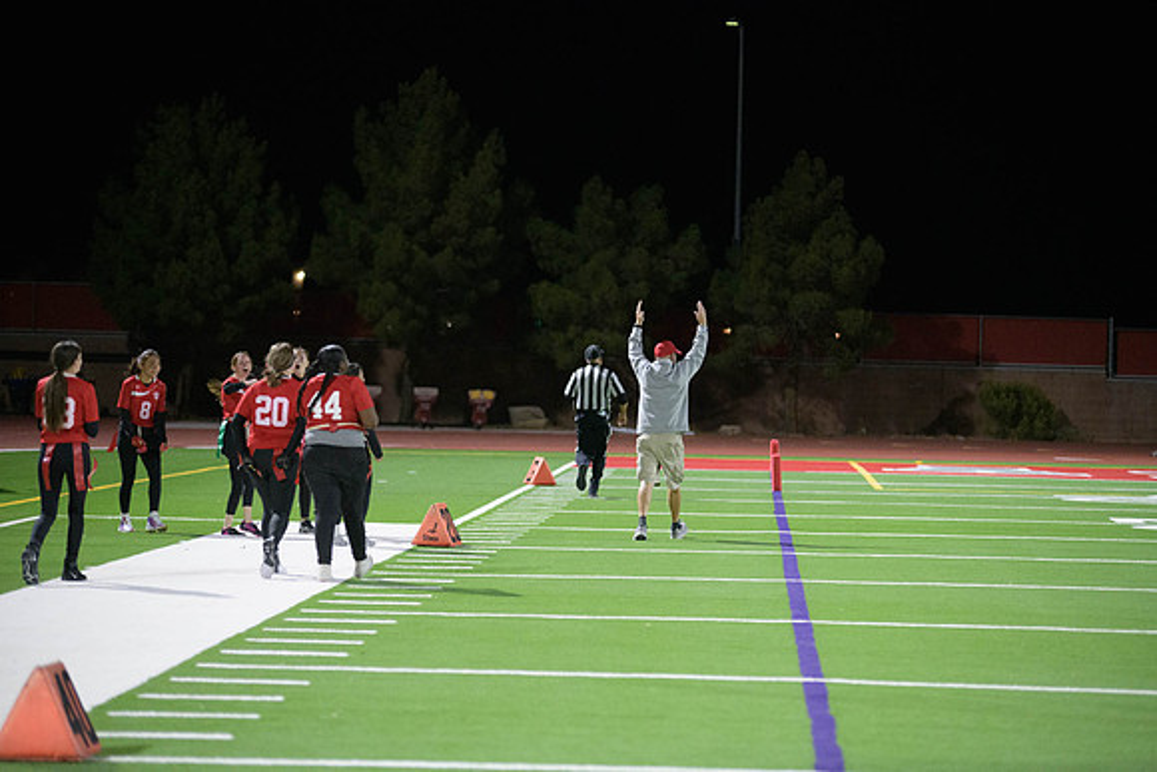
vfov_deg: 10.6
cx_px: 578
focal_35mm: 130
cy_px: 386
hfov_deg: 15.8
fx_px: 4179
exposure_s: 1/640
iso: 7200
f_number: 2.8
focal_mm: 130
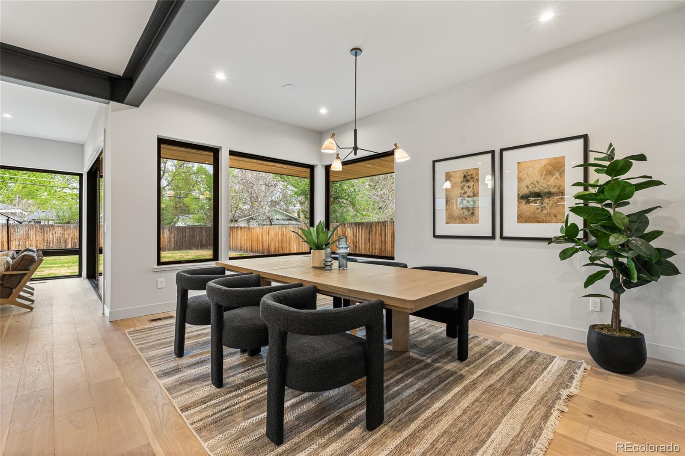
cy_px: 228
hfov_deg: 96.7
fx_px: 304
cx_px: 342
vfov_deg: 73.7
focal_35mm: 16
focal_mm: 16
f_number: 8
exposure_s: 1/13
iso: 500
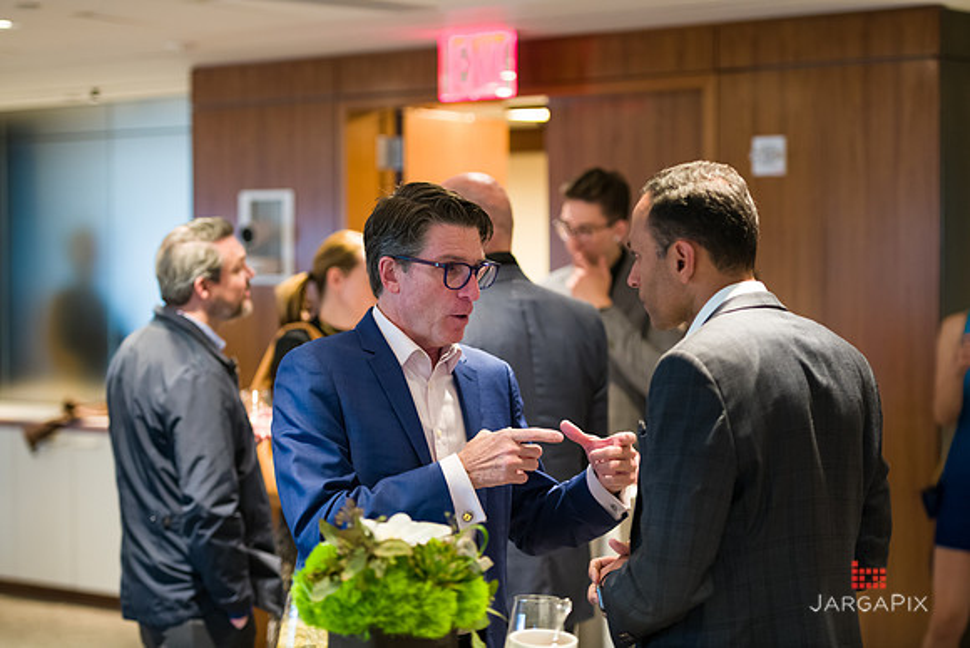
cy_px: 324
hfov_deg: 22.1
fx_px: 2479
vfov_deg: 14.9
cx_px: 485
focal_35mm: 92
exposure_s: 1/50
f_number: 3.2
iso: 1600
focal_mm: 92
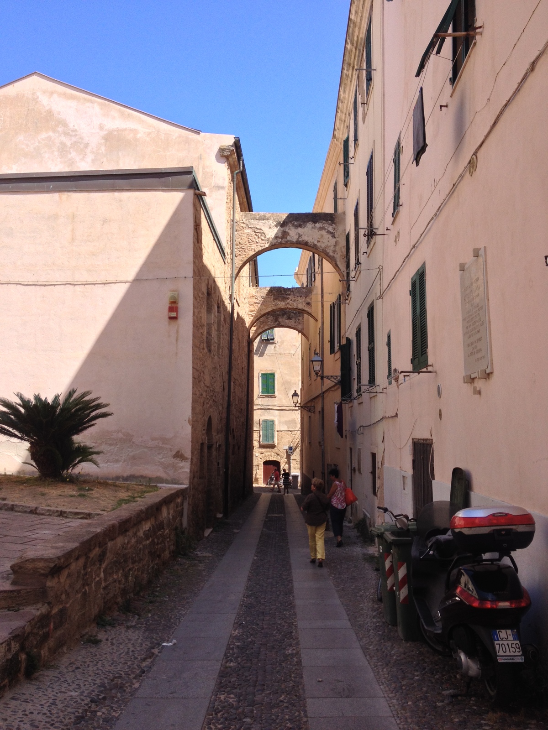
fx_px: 739
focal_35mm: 35
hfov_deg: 40.7
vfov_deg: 52.6
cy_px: 365
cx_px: 274
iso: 50
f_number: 2.4
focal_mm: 4.28
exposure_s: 1/968
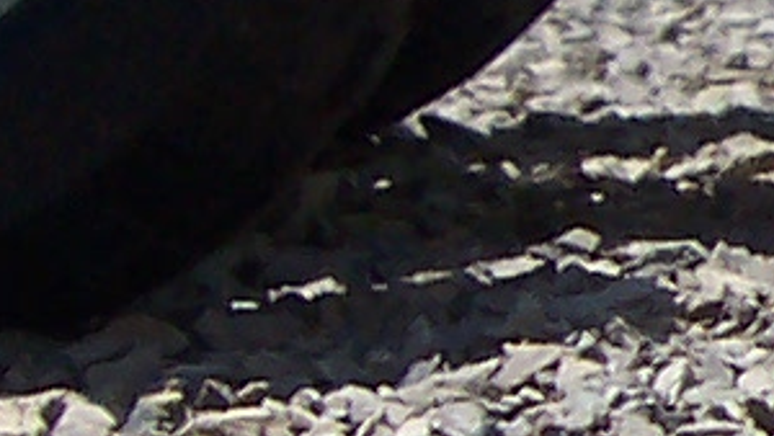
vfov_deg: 3.6
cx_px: 2113
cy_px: 214
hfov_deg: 6.0
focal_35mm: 339
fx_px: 6960
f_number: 5.6
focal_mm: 7
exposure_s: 1/350
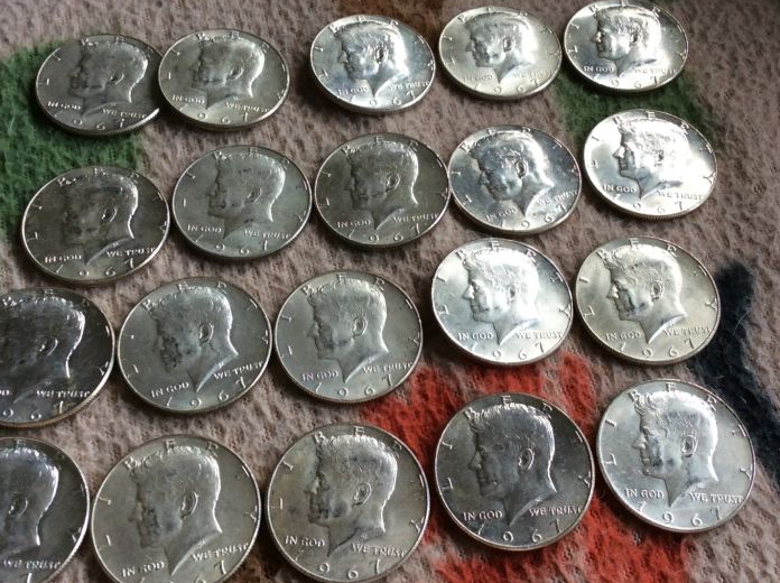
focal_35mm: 46
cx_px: 408
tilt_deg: -55.3
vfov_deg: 31.4
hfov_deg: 41.3
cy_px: 246
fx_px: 1035
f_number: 2.4
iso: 50
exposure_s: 1/24
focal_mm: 3.3
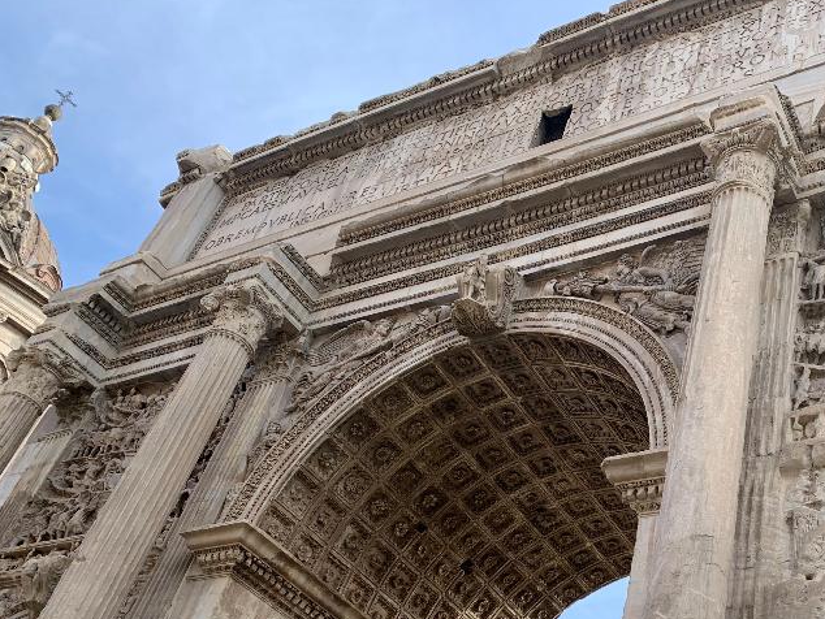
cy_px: 458
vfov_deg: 34.5
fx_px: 978
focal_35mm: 41
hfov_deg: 44.1
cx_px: 626
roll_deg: -12.5
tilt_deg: +39.4
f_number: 1.8
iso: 25
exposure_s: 1/656
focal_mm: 4.25
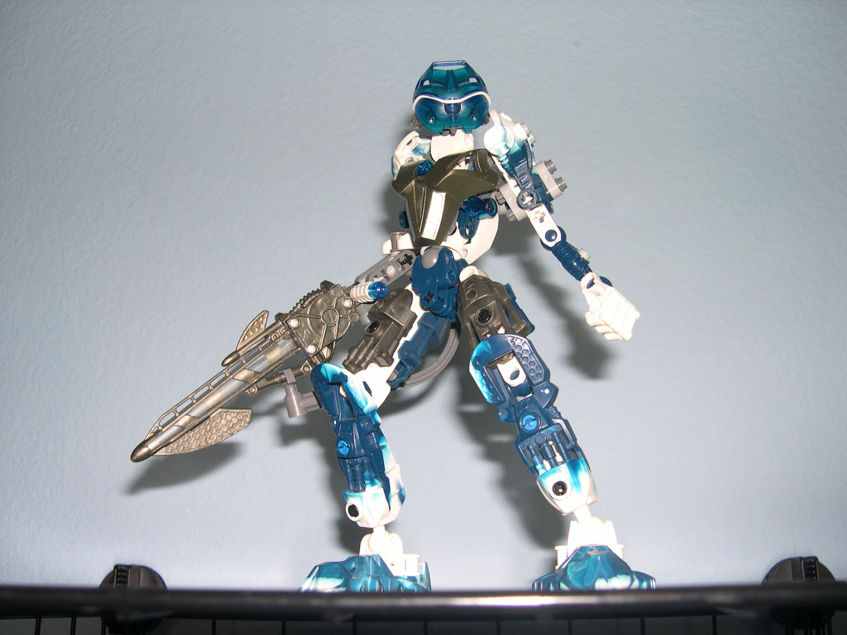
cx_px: 424
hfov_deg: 49.0
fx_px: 930
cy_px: 318
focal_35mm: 38
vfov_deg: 37.7
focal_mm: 8
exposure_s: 1/60
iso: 100
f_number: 2.8
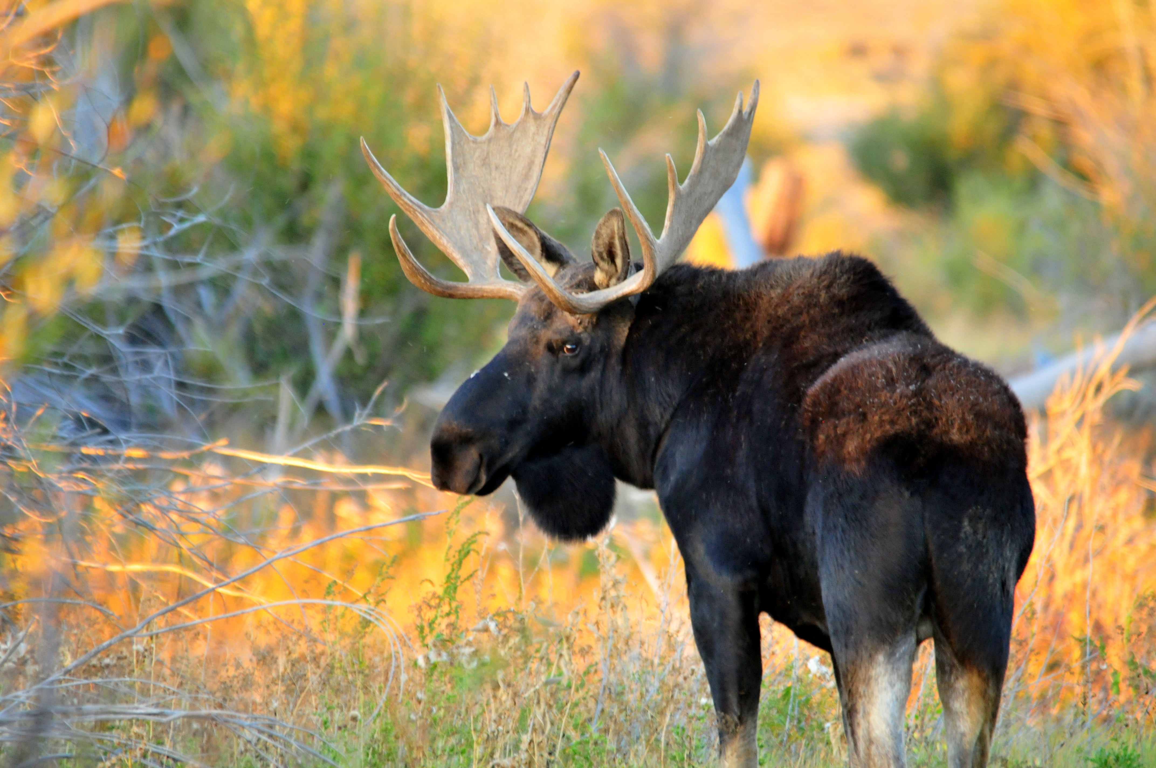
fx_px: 24054
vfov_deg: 1.8
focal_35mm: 750
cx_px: 578
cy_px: 384
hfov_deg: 2.8
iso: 1000
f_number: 6.3
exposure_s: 1/50
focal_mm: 500
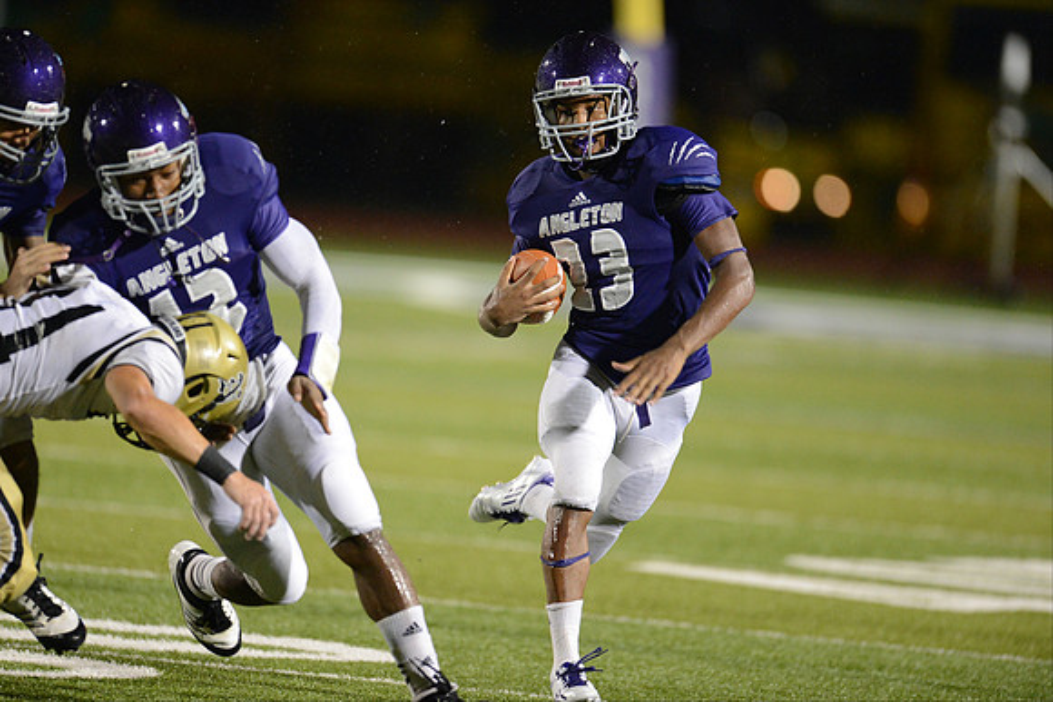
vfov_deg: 3.4
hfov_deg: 5.2
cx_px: 526
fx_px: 11702
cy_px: 351
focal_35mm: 400
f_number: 2.8
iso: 5000
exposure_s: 1/1000
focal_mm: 400
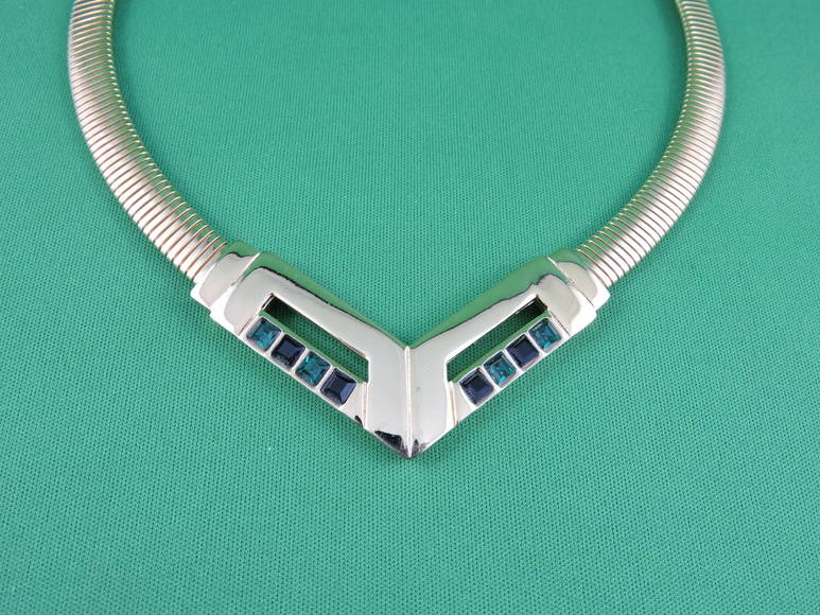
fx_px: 782
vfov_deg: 43.0
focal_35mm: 33
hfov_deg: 55.3
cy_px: 308
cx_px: 410
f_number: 3.6
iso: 140
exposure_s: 1/30
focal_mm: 5.9
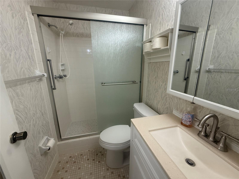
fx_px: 97
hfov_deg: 102.1
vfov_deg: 85.7
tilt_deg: -14.5
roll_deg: +0.3
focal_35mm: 14
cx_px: 120
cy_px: 90
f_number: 2.2
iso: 250
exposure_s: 1/120
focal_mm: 2.22
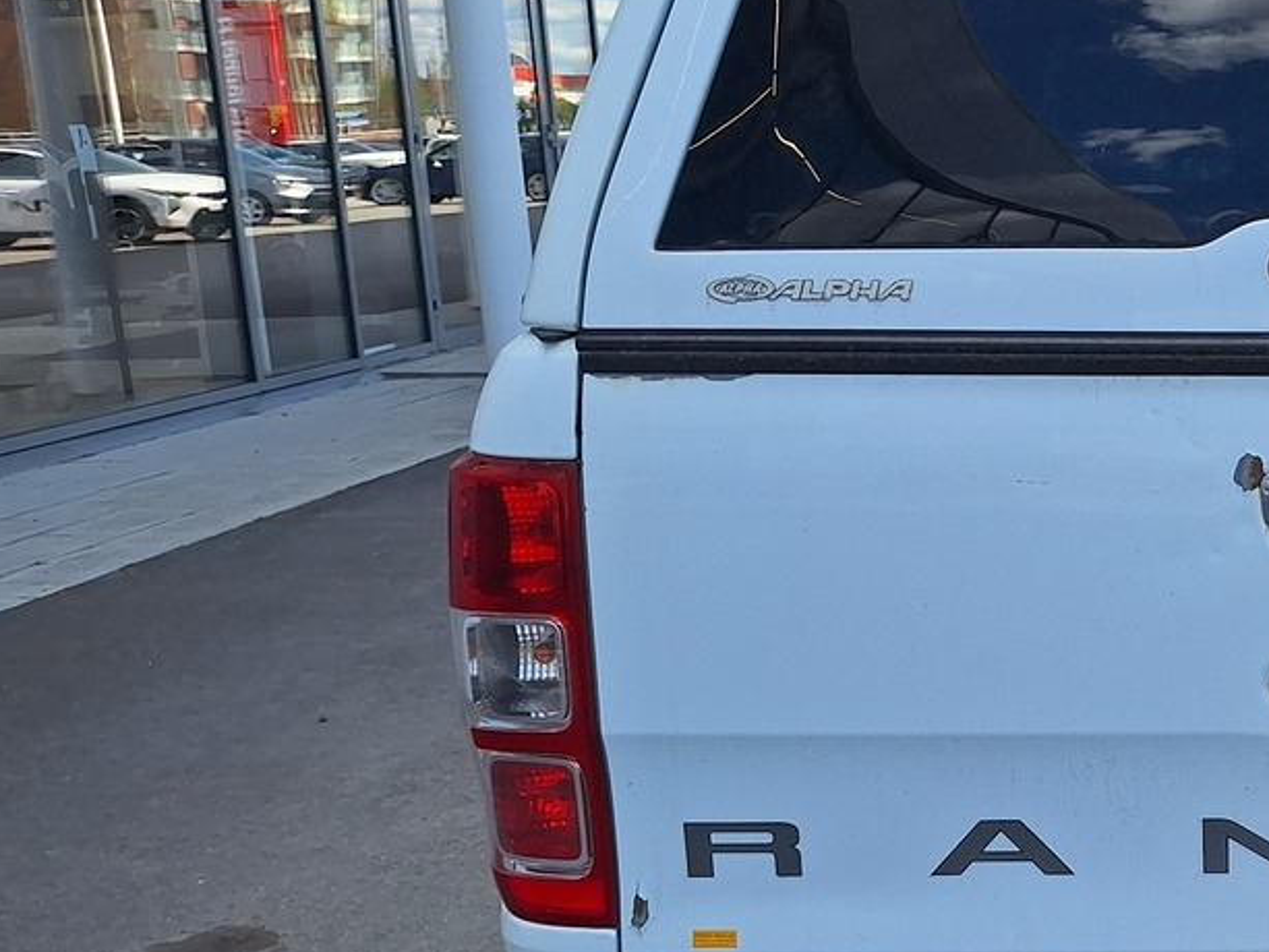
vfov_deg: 27.0
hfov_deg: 31.2
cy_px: 528
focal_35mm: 54
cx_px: 1424
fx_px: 1980
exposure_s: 1/1890
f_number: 1.8
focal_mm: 5.54
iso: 40
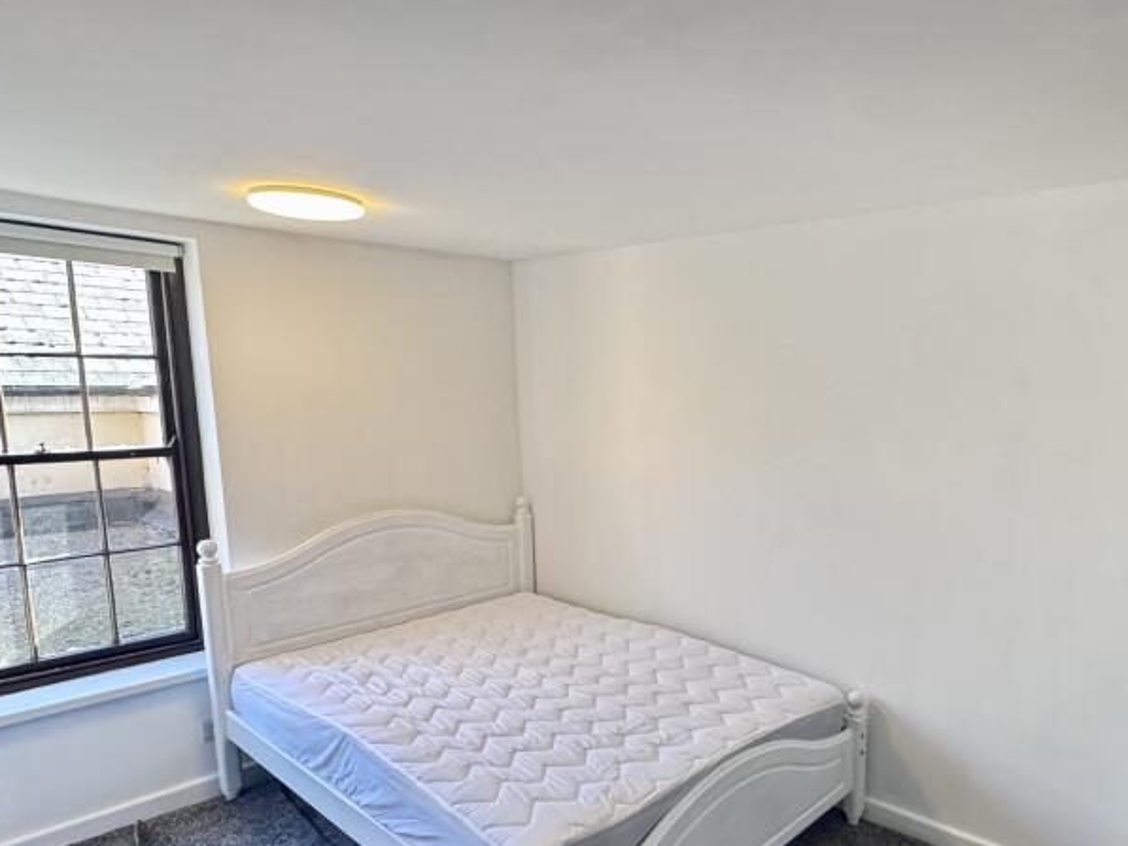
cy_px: 502
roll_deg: -0.2
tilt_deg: -10.3
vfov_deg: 56.5
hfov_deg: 69.9
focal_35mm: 24
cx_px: 735
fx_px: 782
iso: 250
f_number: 2.2
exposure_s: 1/100
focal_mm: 2.22
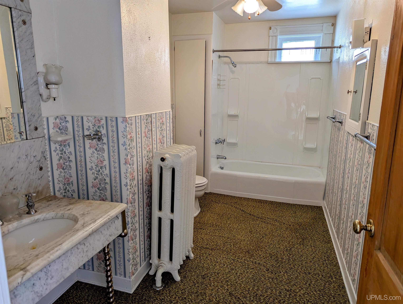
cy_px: 152
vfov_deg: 56.9
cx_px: 202
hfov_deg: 71.5
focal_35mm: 24
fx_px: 280
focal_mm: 6.81
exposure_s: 1/24
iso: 41
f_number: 1.85
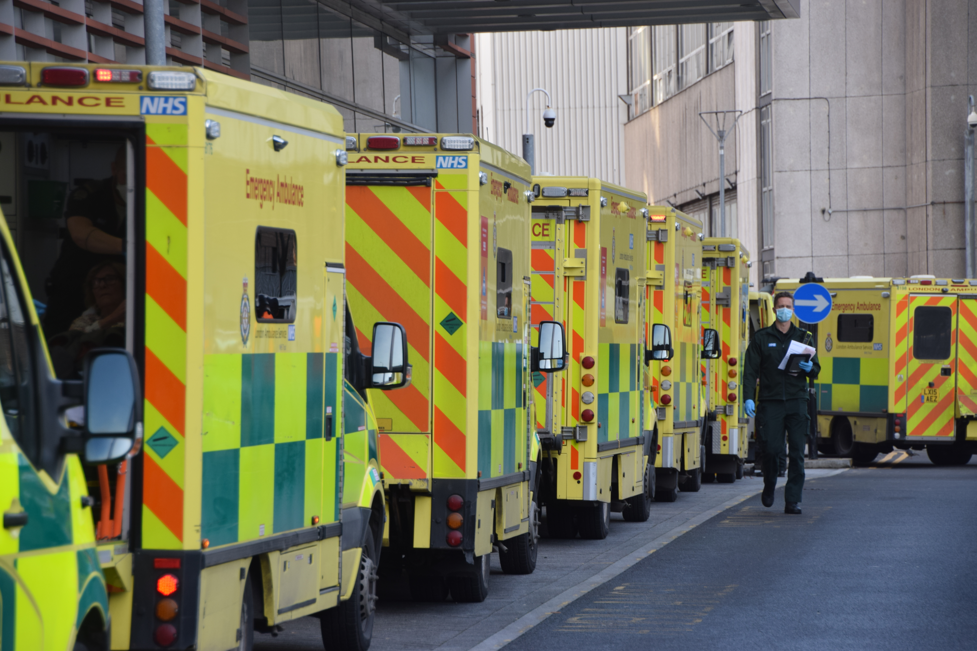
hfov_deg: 10.5
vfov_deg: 7.0
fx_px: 5292
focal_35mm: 195
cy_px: 326
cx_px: 488
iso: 200
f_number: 6
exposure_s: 1/100
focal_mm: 130
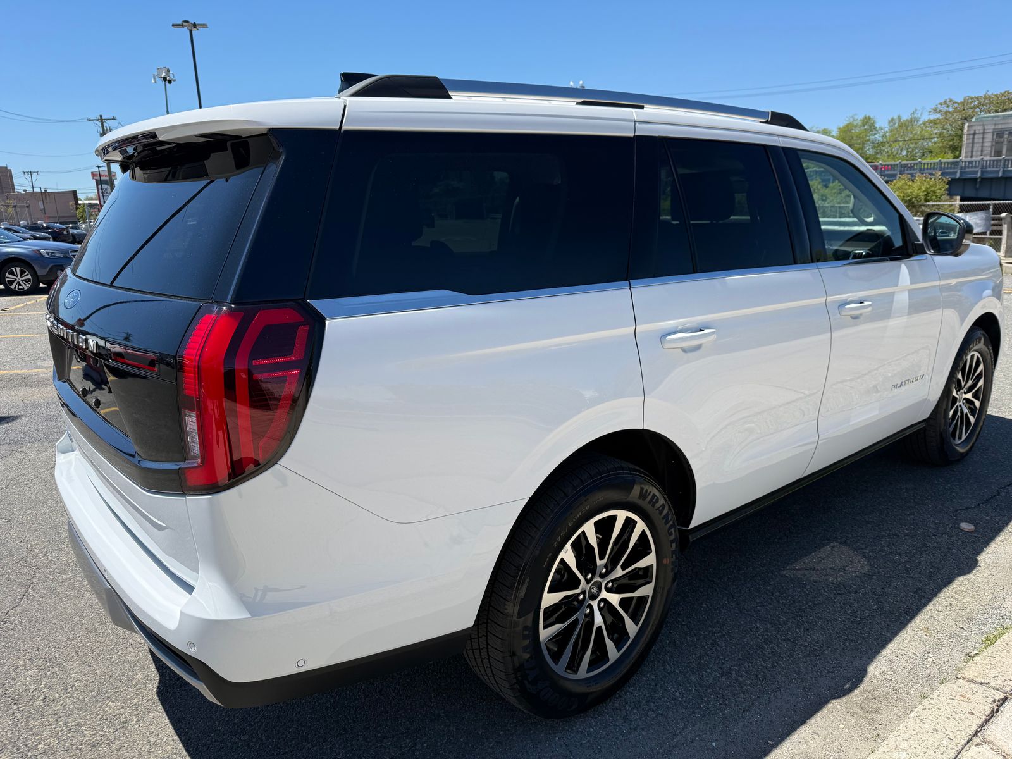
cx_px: 506
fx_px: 702
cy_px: 380
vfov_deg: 56.8
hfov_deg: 71.6
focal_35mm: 24
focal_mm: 6.76
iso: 80
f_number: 1.78
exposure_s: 1/3584
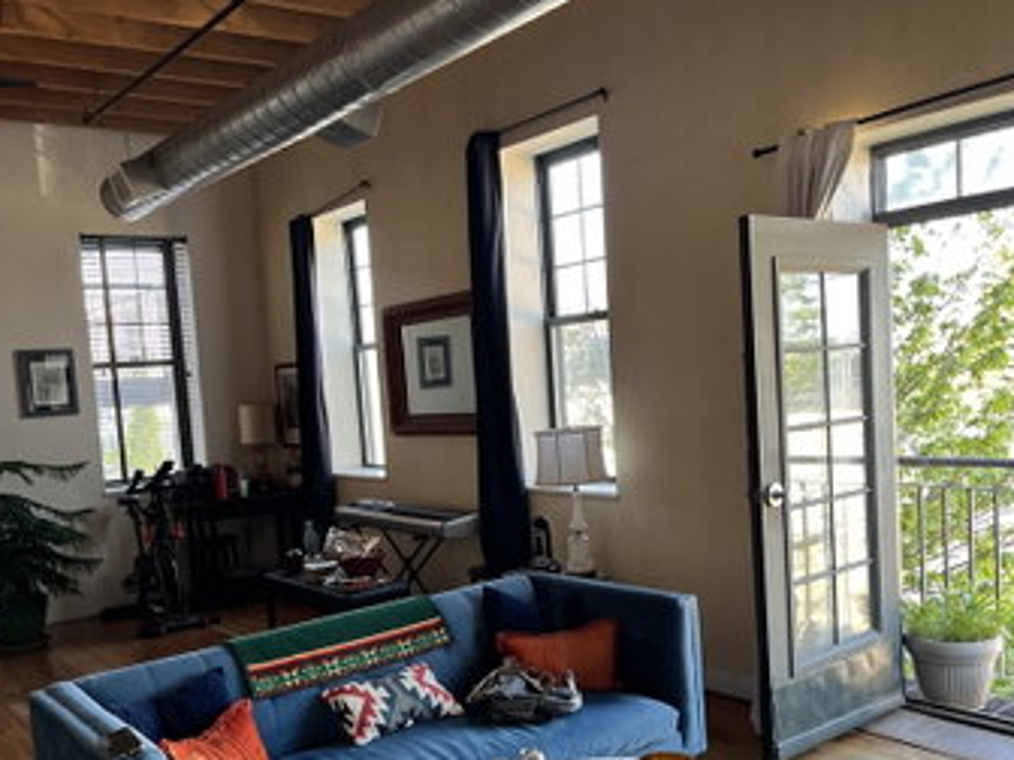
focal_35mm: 33
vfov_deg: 42.6
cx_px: 460
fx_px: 967
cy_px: 473
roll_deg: +4.3
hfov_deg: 55.3
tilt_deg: -5.4
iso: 125
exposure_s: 1/121
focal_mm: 5.1
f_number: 1.6
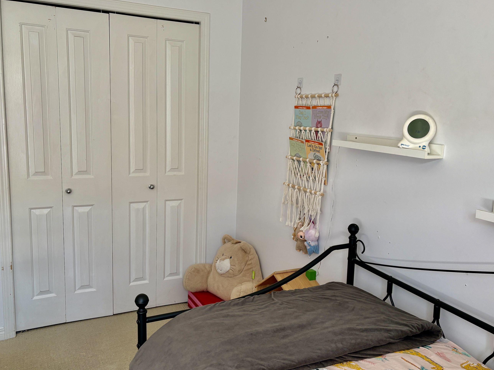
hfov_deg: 58.4
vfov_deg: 45.4
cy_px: 181
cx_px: 248
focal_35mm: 31
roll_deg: -1.6
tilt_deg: -8.5
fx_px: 442
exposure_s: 1/121
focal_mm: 5.96
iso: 80
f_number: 1.6
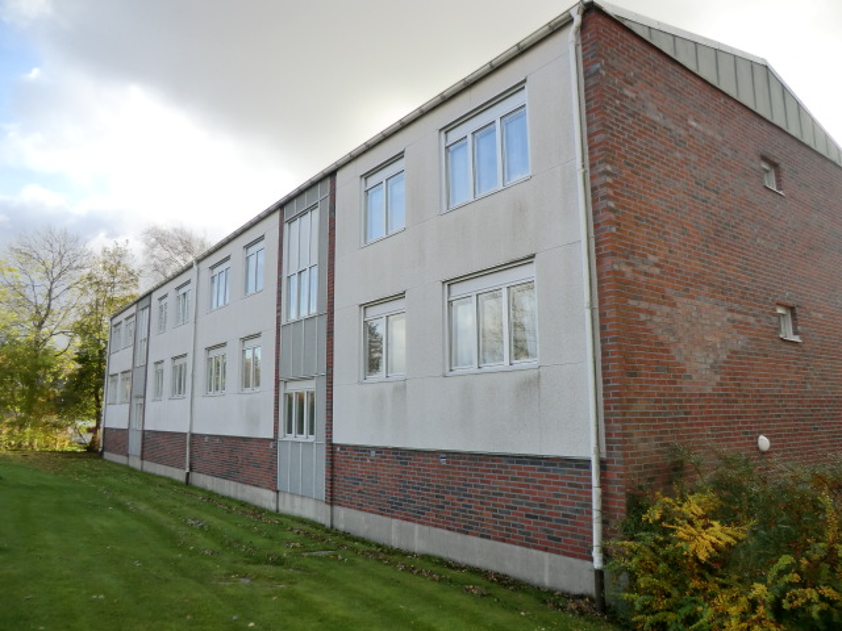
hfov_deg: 71.6
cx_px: 421
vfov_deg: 56.8
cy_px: 316
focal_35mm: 24
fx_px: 584
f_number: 3.2
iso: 64
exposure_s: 1/250
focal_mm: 4.3
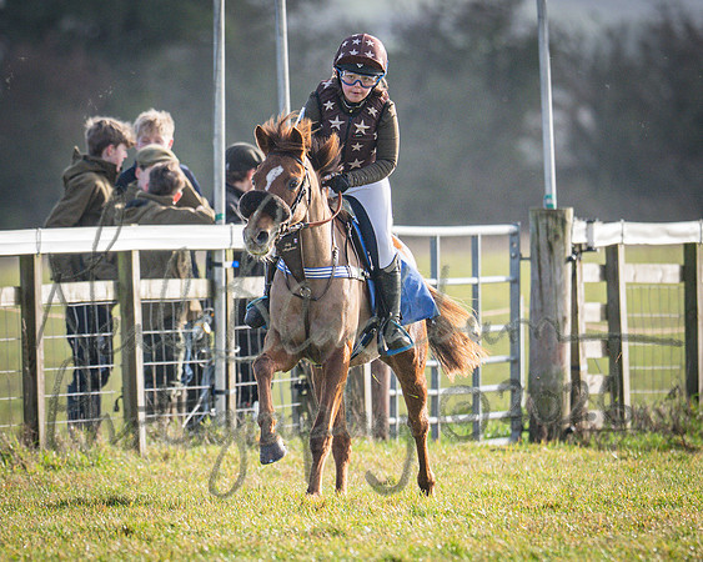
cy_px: 188
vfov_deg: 1.4
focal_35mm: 1146
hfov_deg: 1.7
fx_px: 23825
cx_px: 207
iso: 400
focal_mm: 400
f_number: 4.5
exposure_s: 1/1250
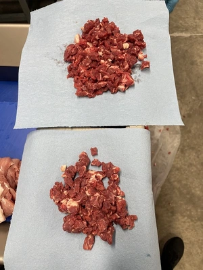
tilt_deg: -72.5
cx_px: 102
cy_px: 135
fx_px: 203
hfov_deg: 53.1
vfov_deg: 67.3
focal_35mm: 26
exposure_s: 1/120
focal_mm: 4.2
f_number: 1.6
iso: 100
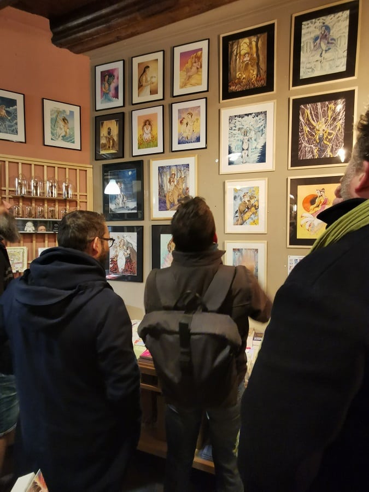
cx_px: 184
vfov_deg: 87.8
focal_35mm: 18
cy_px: 246
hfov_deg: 71.6
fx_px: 256
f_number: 2.2
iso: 640
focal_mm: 2.35
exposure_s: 1/20
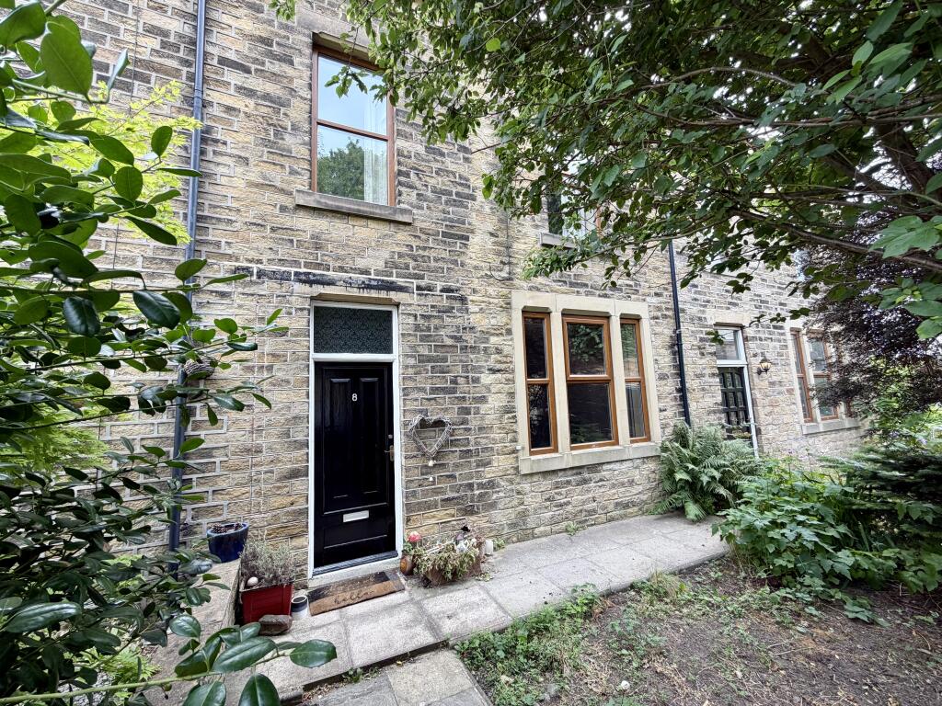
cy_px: 353
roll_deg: +1.7
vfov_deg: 85.7
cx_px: 471
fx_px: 381
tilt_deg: +7.5
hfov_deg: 102.1
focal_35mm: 14
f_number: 2.2
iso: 50
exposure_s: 1/121
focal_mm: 2.22
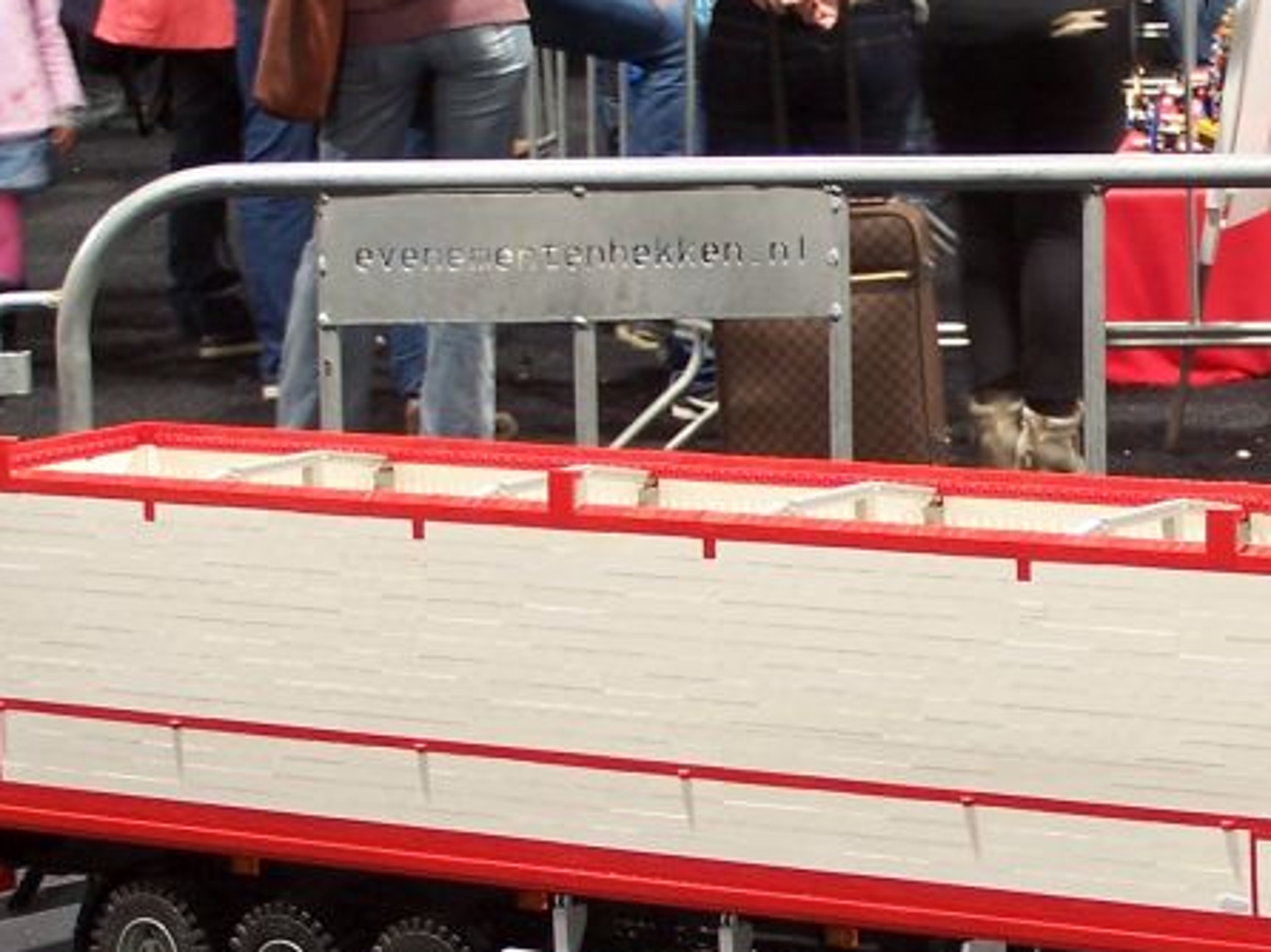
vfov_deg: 9.6
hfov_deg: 12.7
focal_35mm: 154
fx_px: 5651
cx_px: 1225
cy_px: 630
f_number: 3.2
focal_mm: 11.1
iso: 80
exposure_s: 1/2
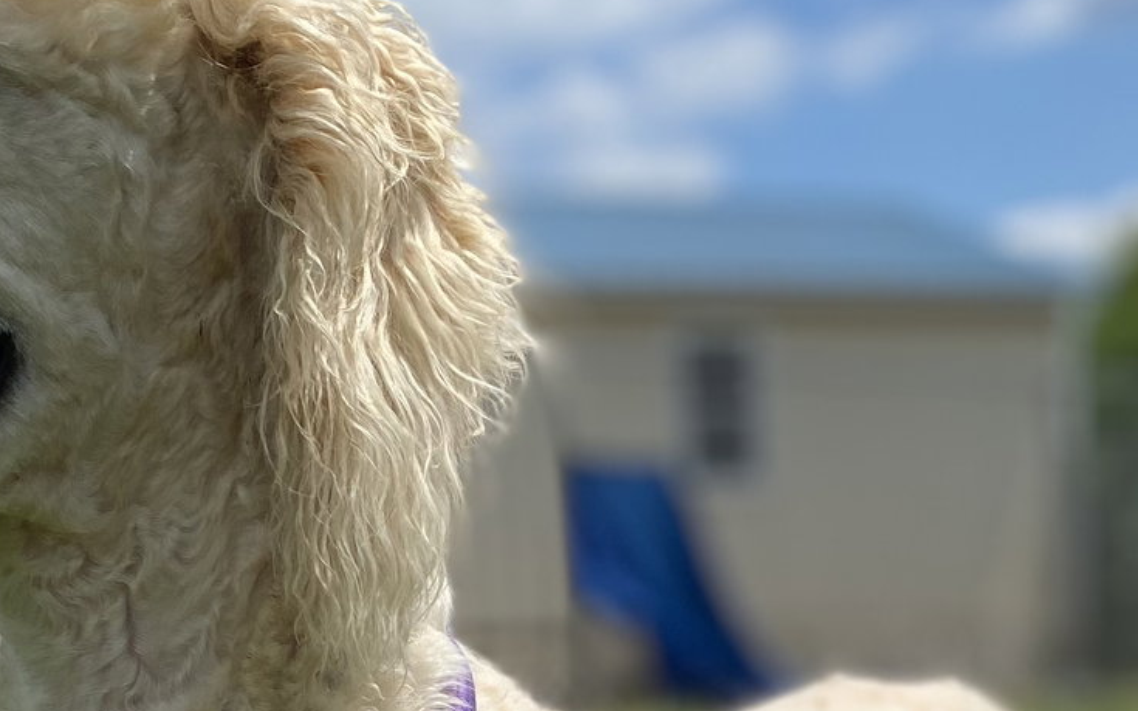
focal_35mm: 80
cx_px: 457
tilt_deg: -7.3
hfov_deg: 25.8
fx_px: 2481
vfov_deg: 15.2
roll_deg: +5.6
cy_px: 1034
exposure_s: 1/3497
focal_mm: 4.25
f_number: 1.8
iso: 32
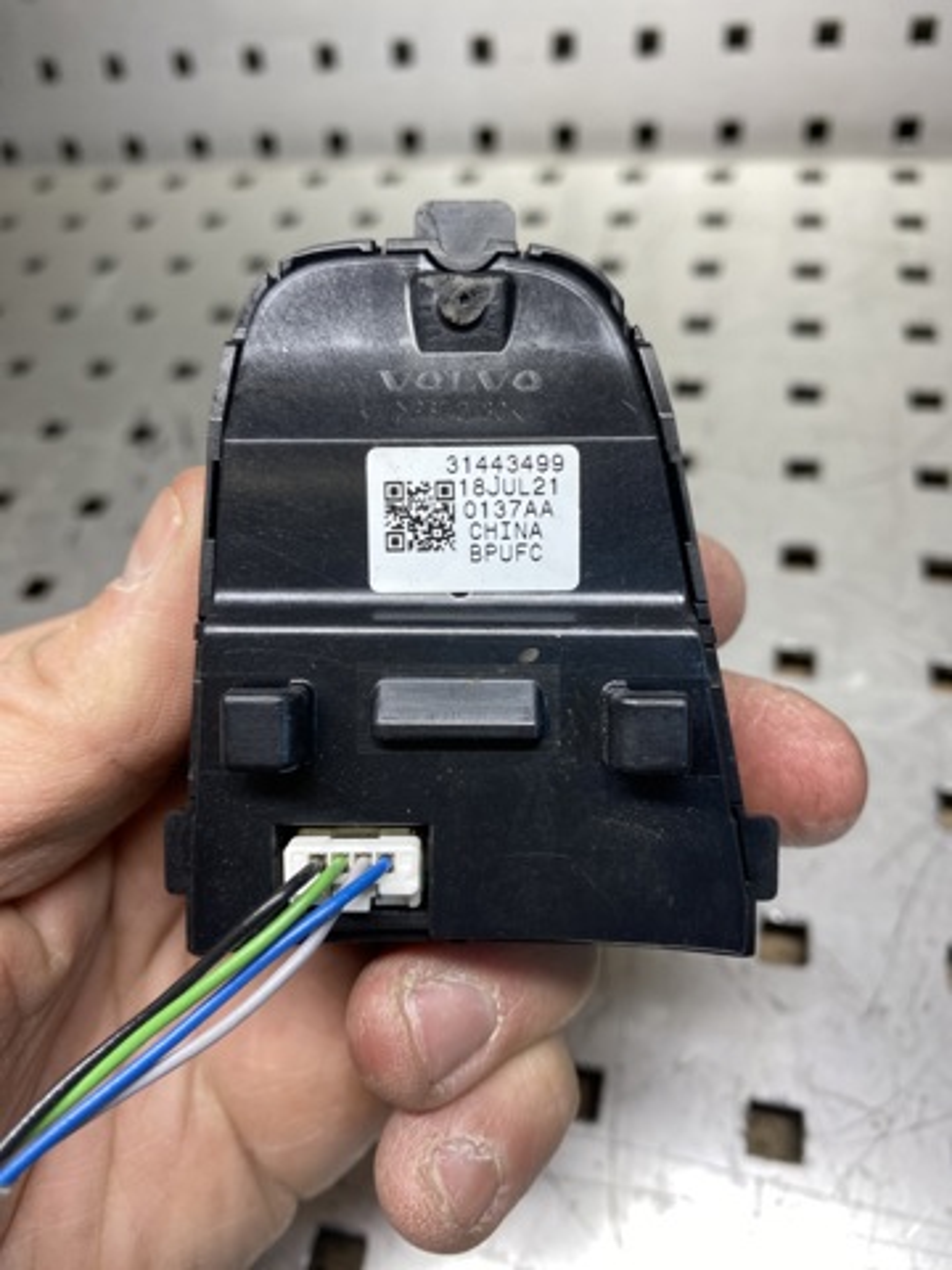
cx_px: 476
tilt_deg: -49.4
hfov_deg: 54.9
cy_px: 635
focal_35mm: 25
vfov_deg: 69.4
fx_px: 917
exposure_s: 1/100
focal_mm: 4.25
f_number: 1.8
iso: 50
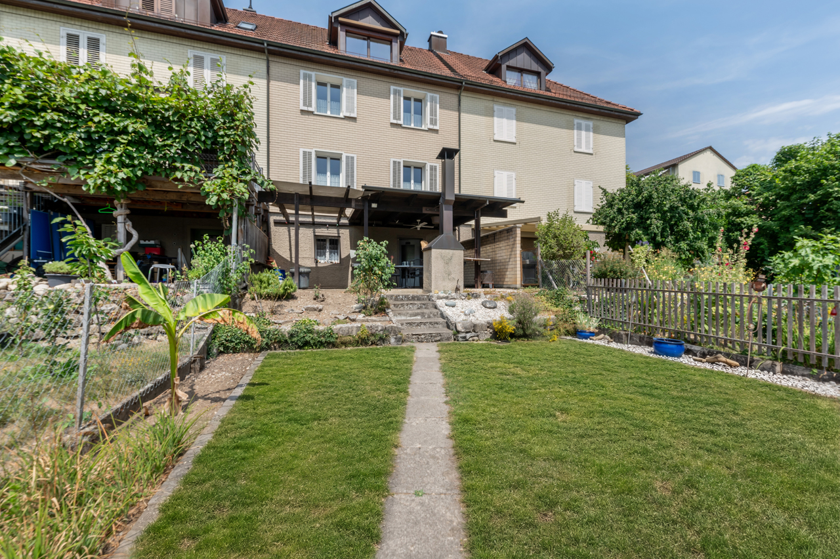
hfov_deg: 104.3
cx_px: 420
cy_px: 280
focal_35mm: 14
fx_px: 326
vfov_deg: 81.1
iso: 250
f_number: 10
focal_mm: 14
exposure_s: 1/500
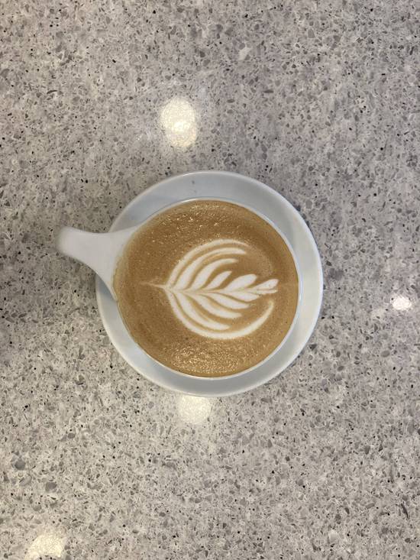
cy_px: 280
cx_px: 210
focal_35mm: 28
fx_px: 453
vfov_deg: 63.4
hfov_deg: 49.8
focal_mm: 3.99
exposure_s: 1/60
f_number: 1.8
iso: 64
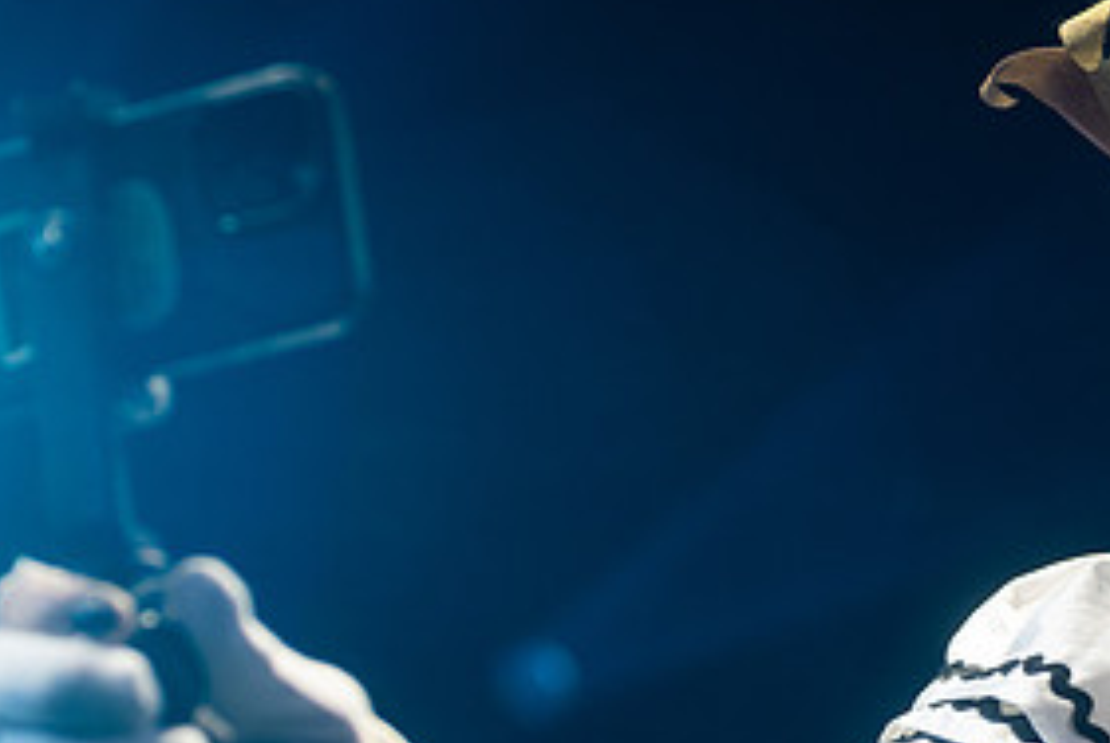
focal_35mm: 165
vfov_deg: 8.3
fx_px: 5093
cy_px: 516
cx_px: 853
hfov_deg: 12.4
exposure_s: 1/400
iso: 640
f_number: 5
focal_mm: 80
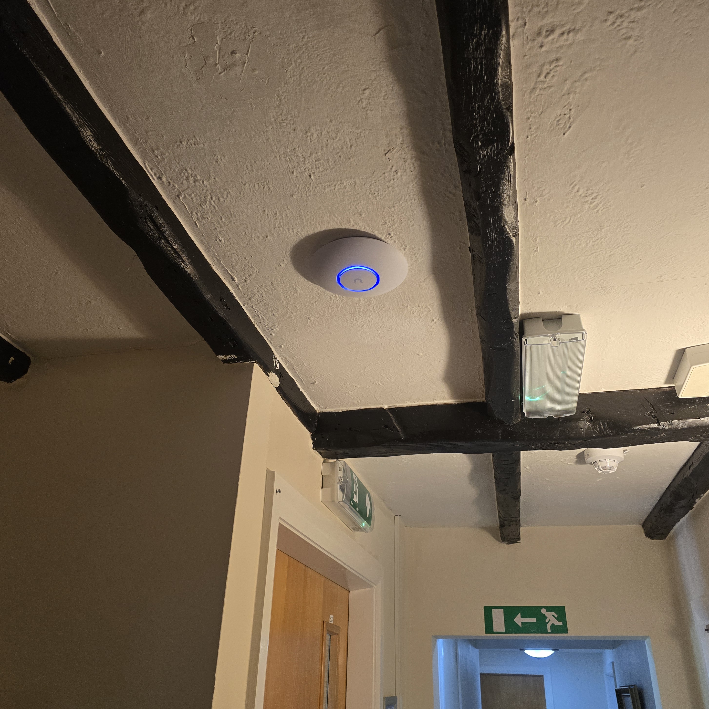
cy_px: 352
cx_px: 347
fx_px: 649
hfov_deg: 57.3
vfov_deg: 57.3
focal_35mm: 28
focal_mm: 6.3
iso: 250
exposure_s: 1/100
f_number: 1.7
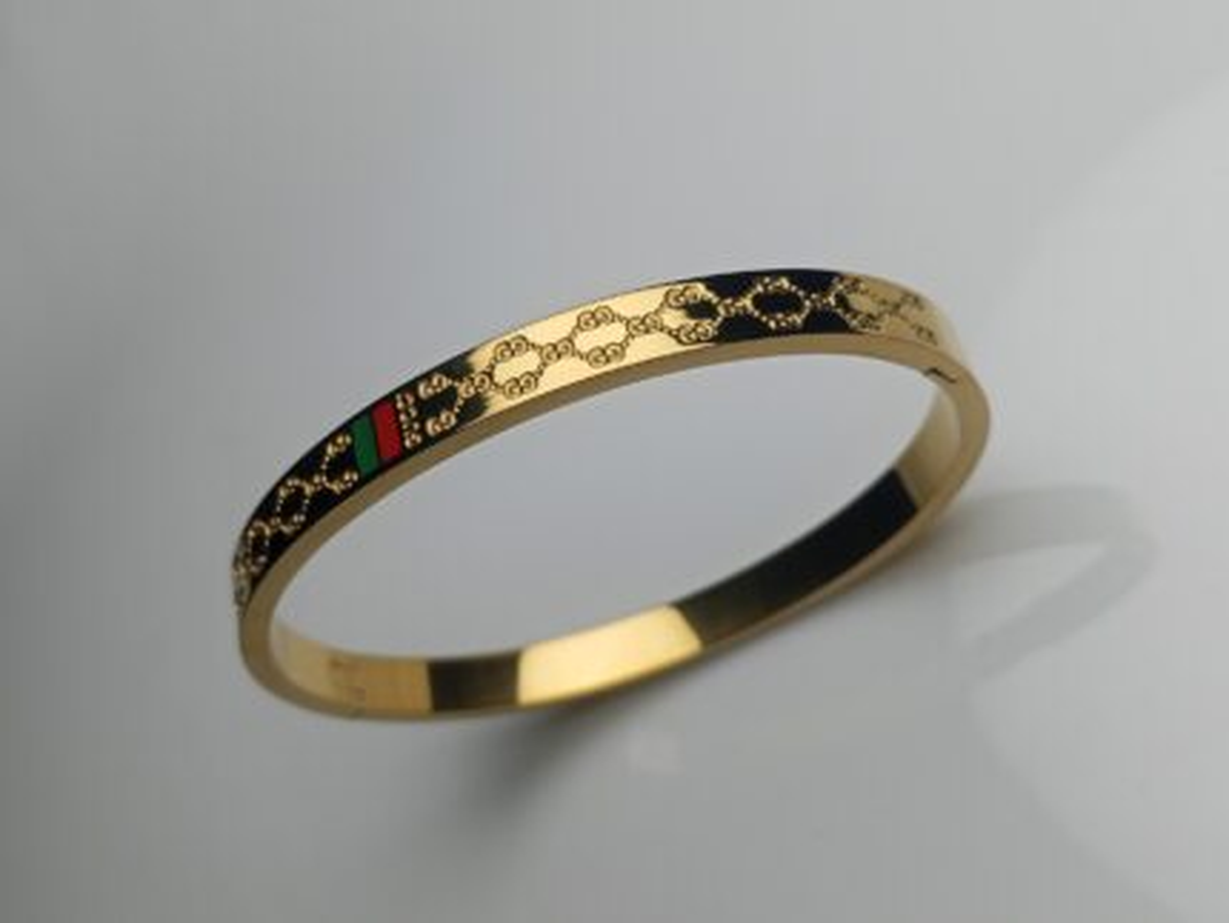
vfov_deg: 36.9
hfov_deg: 47.8
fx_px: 1385
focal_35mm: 39
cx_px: 614
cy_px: 462
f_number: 1.8
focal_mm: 3.98
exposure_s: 1/488
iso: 64
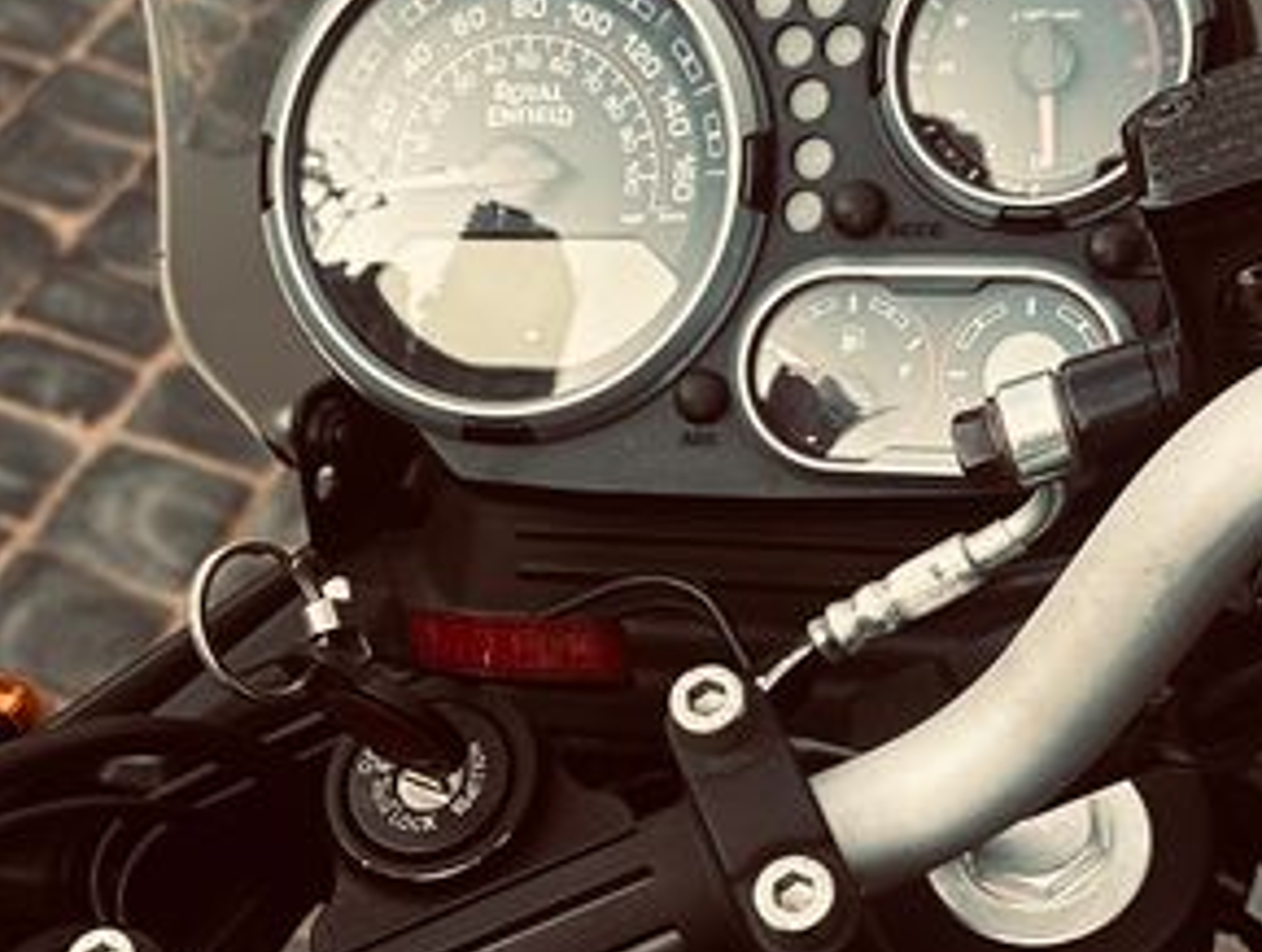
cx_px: 459
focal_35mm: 39
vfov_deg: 36.6
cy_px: 638
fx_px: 1425
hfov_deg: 47.3
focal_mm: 6.86
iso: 200
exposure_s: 1/60
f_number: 1.78
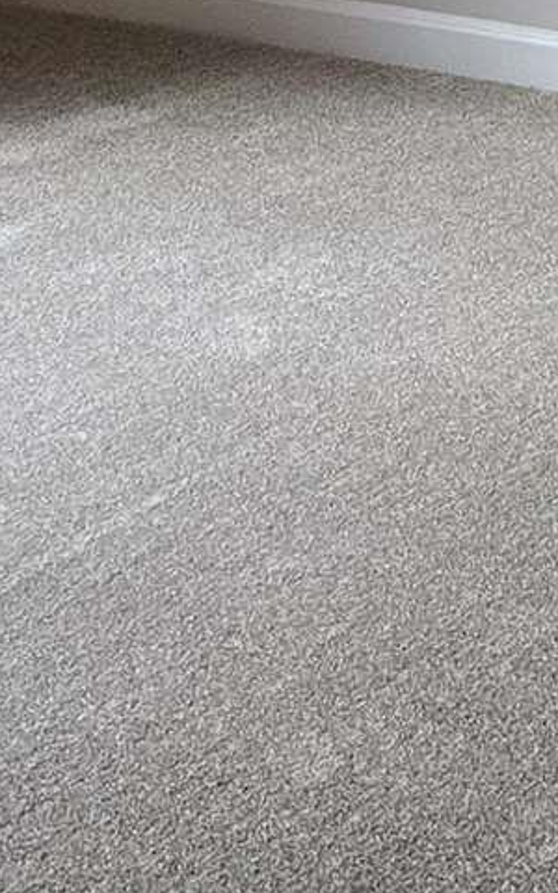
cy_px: -577
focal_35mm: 156
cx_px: 471
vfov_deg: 12.5
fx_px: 3796
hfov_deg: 8.4
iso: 200
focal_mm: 5.4
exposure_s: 1/120
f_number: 1.8
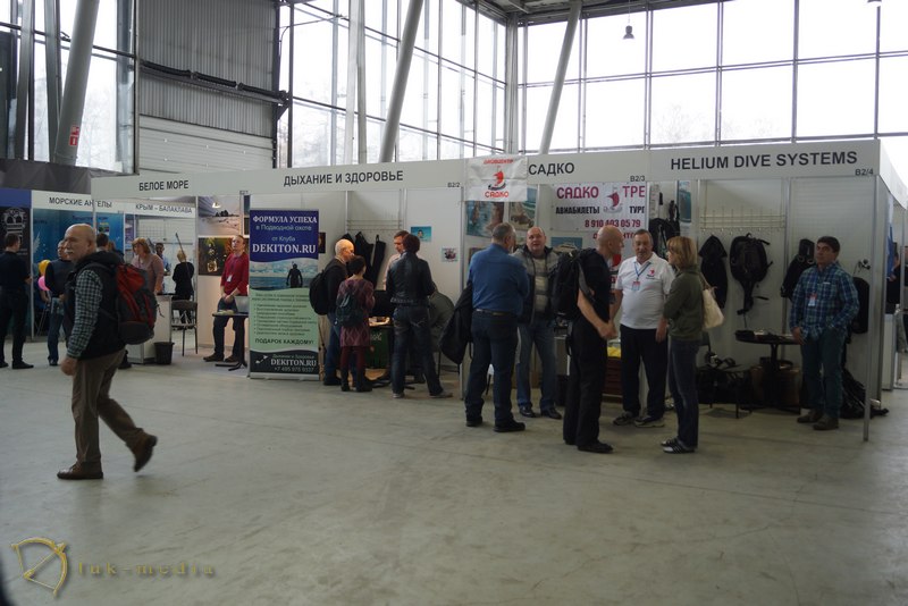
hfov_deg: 57.2
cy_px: 303
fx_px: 833
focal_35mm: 33
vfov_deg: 40.0
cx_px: 454
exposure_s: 1/60
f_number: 4
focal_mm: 22
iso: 160
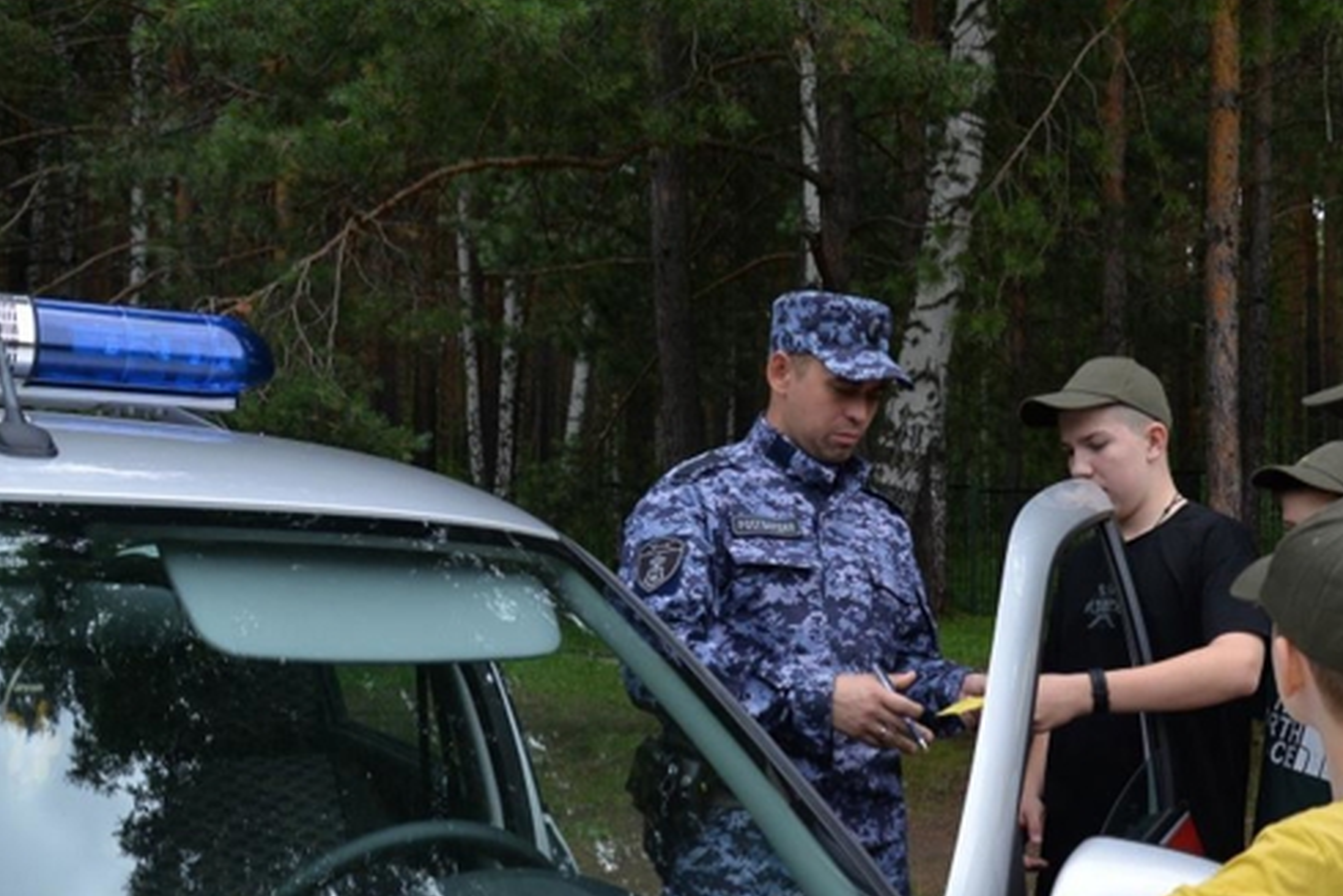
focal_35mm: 49
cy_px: 529
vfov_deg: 27.5
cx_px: 984
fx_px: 1828
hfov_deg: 39.4
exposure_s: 1/200
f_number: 7.1
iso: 200
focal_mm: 32
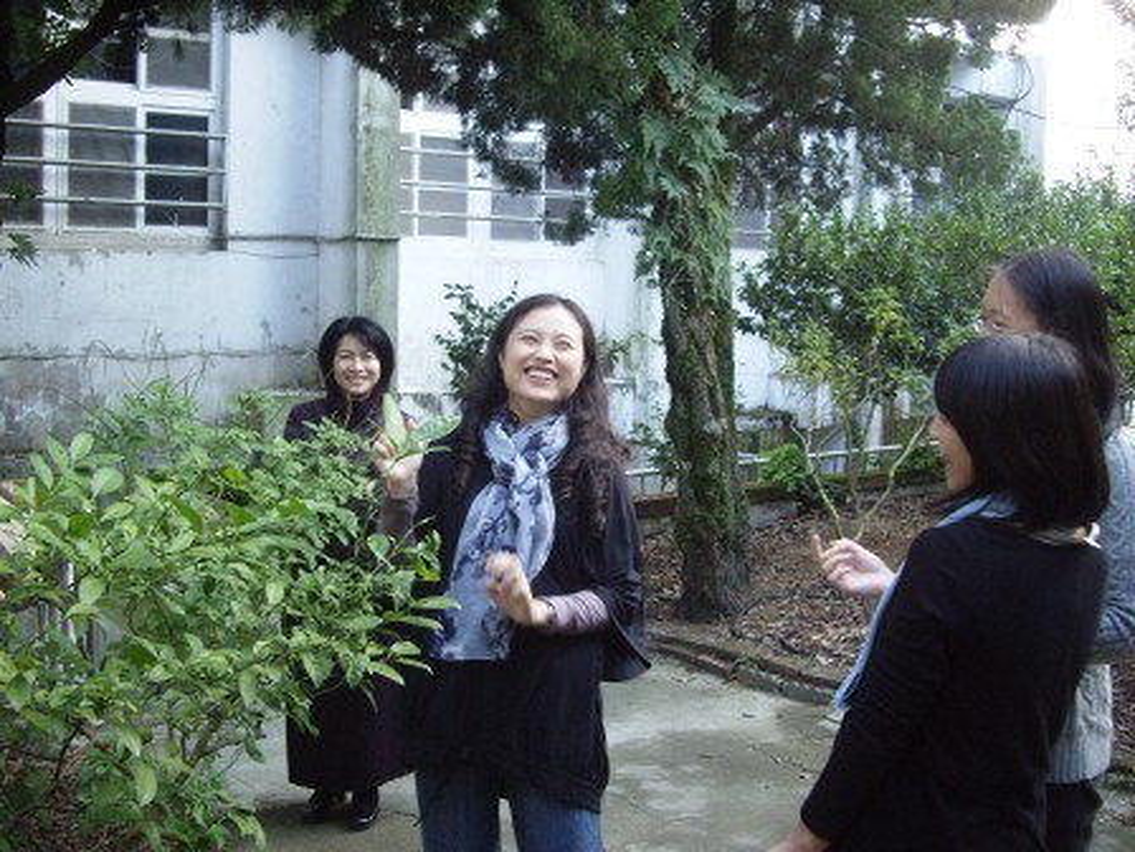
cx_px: 568
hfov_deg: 49.0
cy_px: 426
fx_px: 1246
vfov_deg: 37.7
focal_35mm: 38
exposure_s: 1/60
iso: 200
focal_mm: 7.9
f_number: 2.8
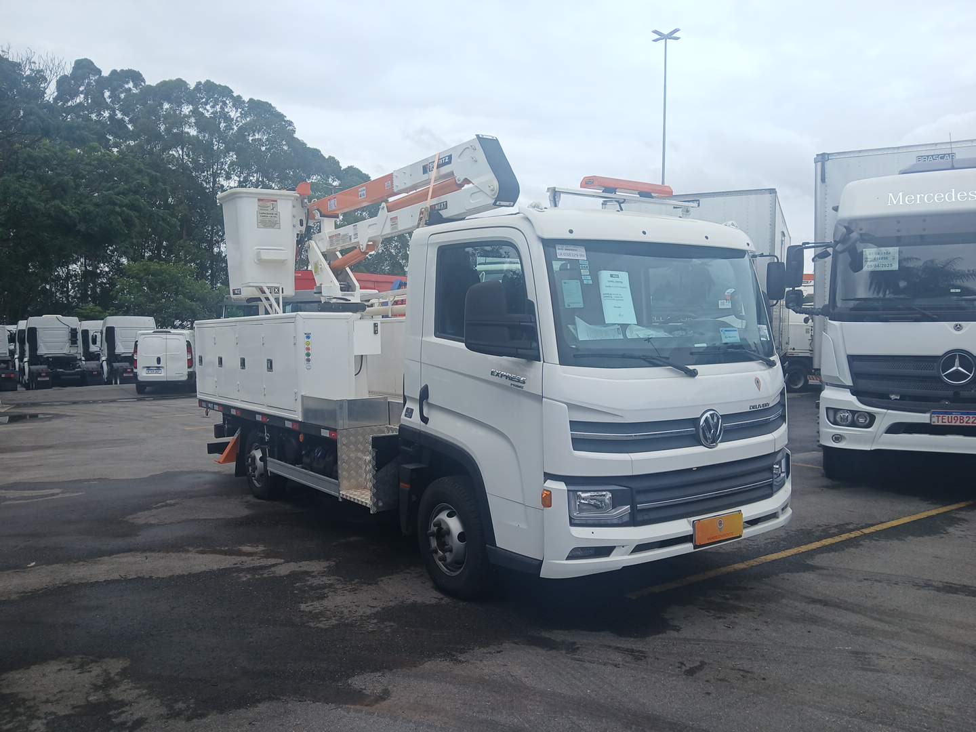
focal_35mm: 26
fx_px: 733
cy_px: 366
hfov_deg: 67.3
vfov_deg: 53.1
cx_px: 488
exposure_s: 1/459
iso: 20
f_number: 1.8
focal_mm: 3.98
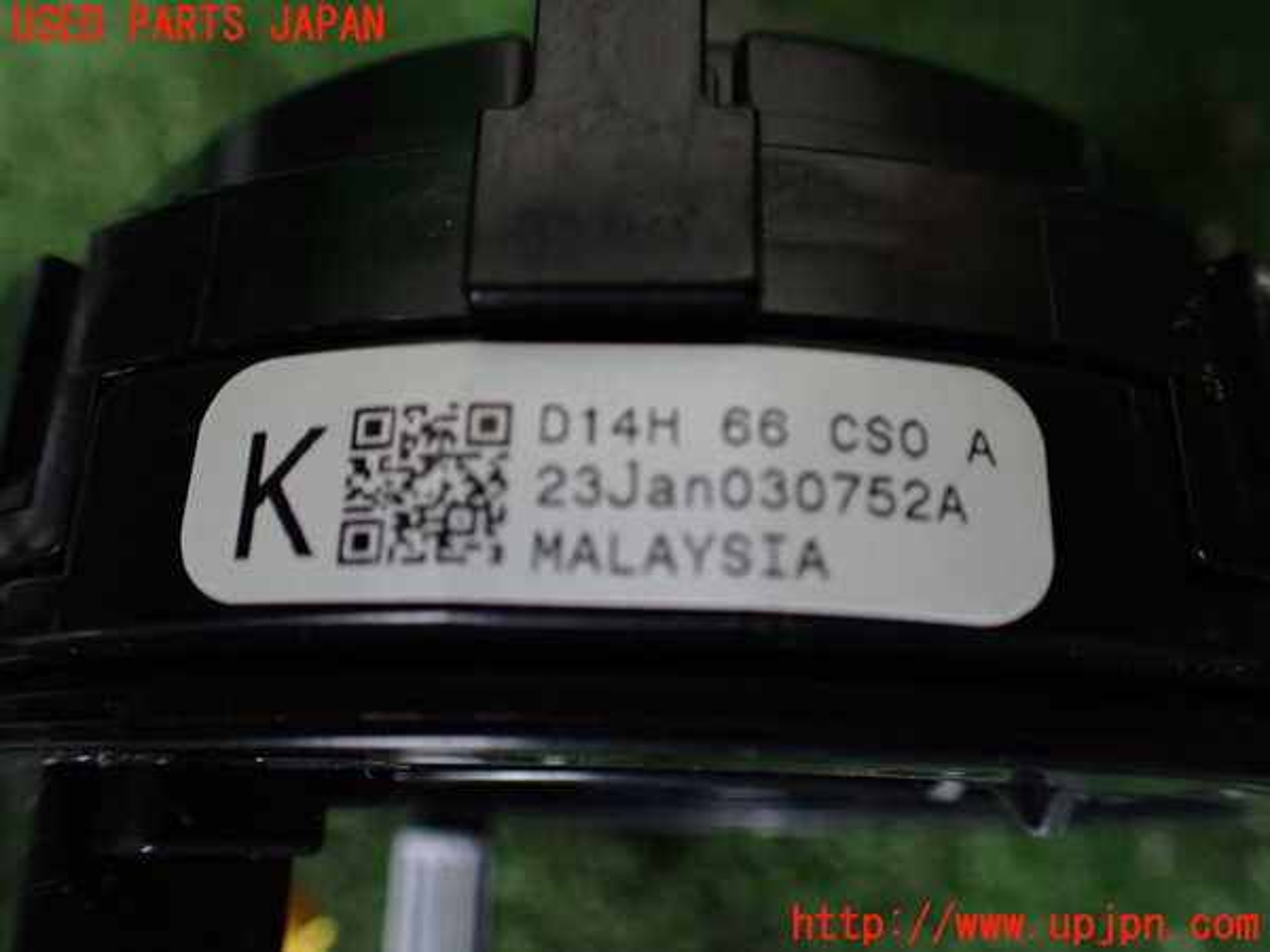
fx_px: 1101
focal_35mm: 30
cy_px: 476
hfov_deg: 60.0
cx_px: 635
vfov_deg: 46.8
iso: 320
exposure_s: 1/125
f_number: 2.3
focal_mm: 5.4
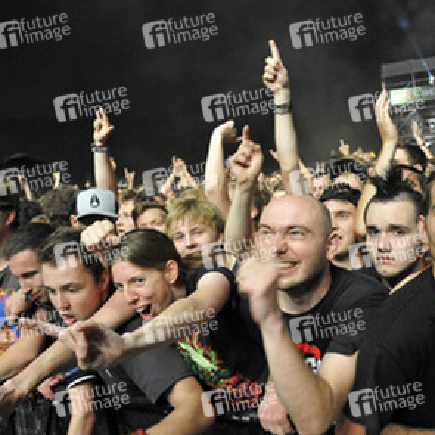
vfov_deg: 47.2
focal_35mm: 35
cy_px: 215
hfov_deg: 47.2
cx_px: 199
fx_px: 498
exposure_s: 1/100
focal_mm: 18
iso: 1600
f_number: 3.5
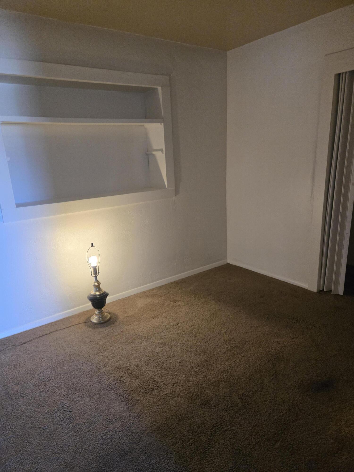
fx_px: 314
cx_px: 177
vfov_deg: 73.9
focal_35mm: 23
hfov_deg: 58.9
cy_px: 236
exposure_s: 1/60
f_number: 1.8
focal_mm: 5.4
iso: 640
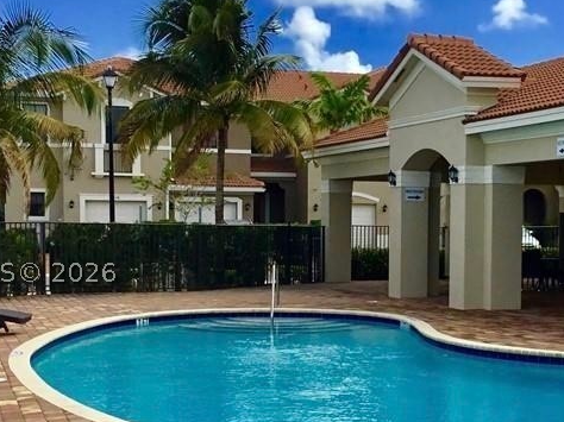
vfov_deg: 21.8
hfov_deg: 28.9
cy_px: 272
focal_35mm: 67
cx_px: 350
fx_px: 1091
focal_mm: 3.3
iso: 25
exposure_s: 1/2037
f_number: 2.4
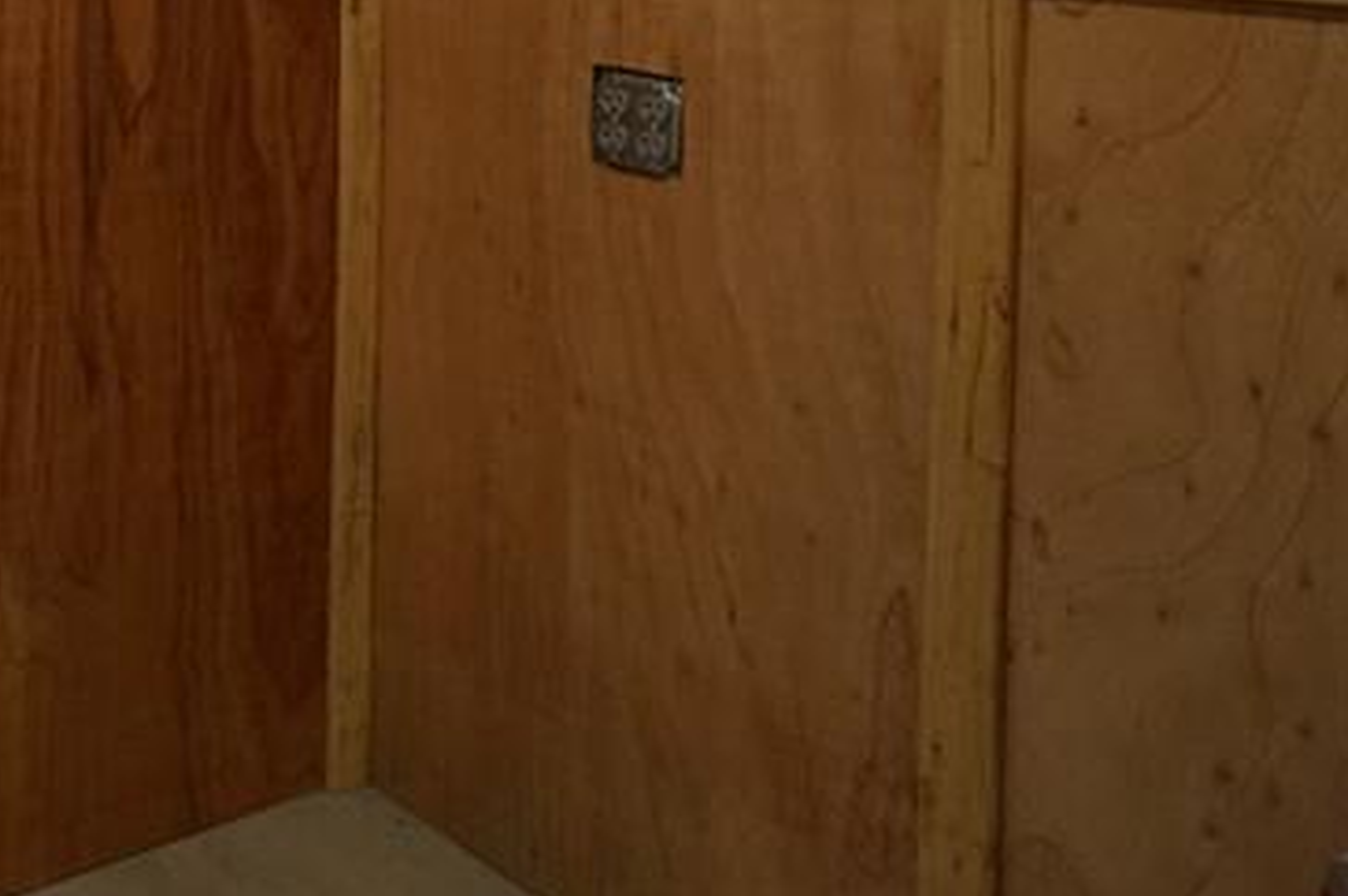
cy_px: -141
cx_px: -356
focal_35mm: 45
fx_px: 1683
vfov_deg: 26.9
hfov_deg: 33.4
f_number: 4
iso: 2000
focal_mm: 16
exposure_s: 1/200
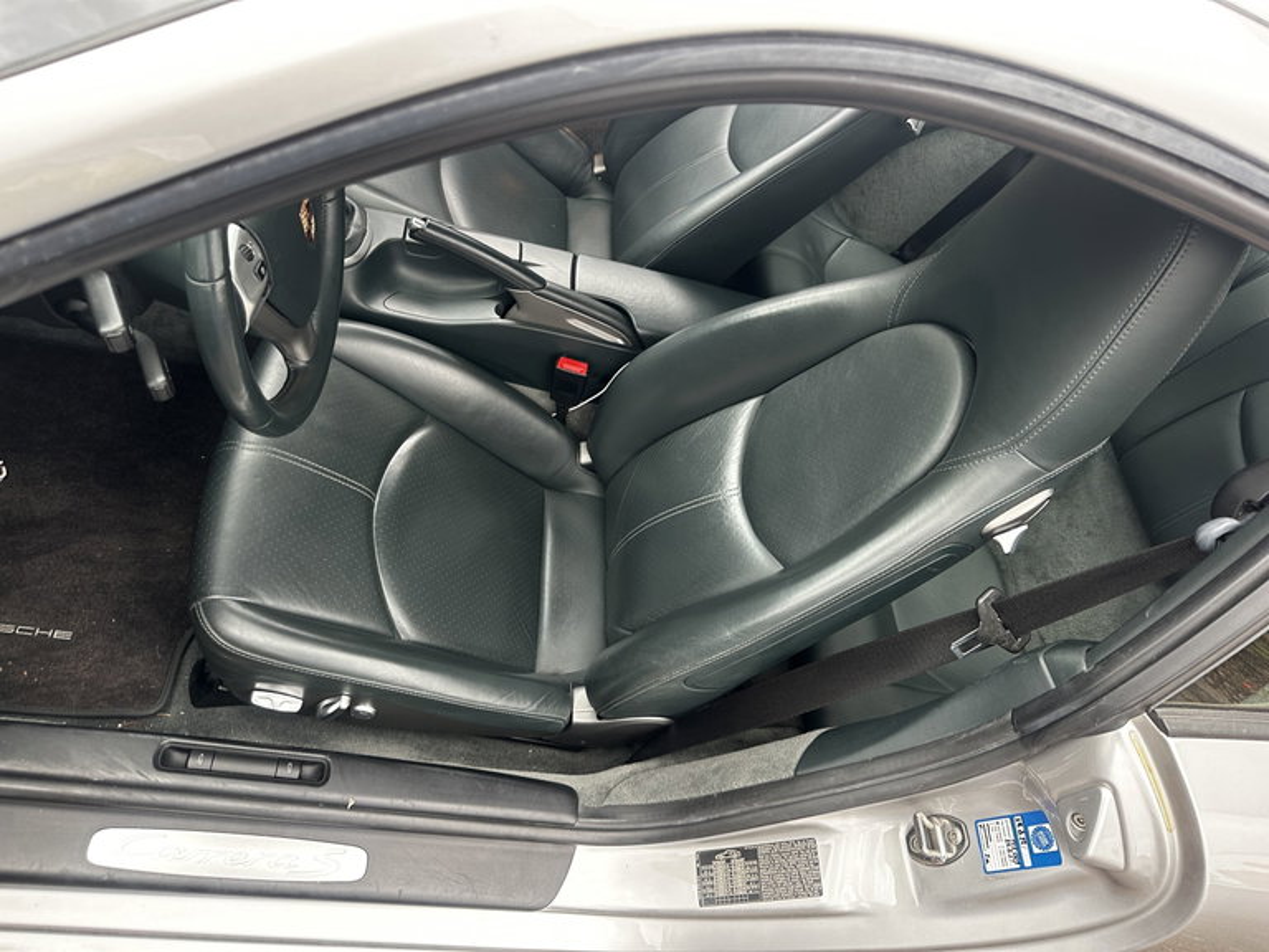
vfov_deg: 56.8
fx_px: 880
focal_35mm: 24
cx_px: 634
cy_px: 476
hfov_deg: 71.6
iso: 160
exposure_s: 1/121
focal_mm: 6.86
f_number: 1.78
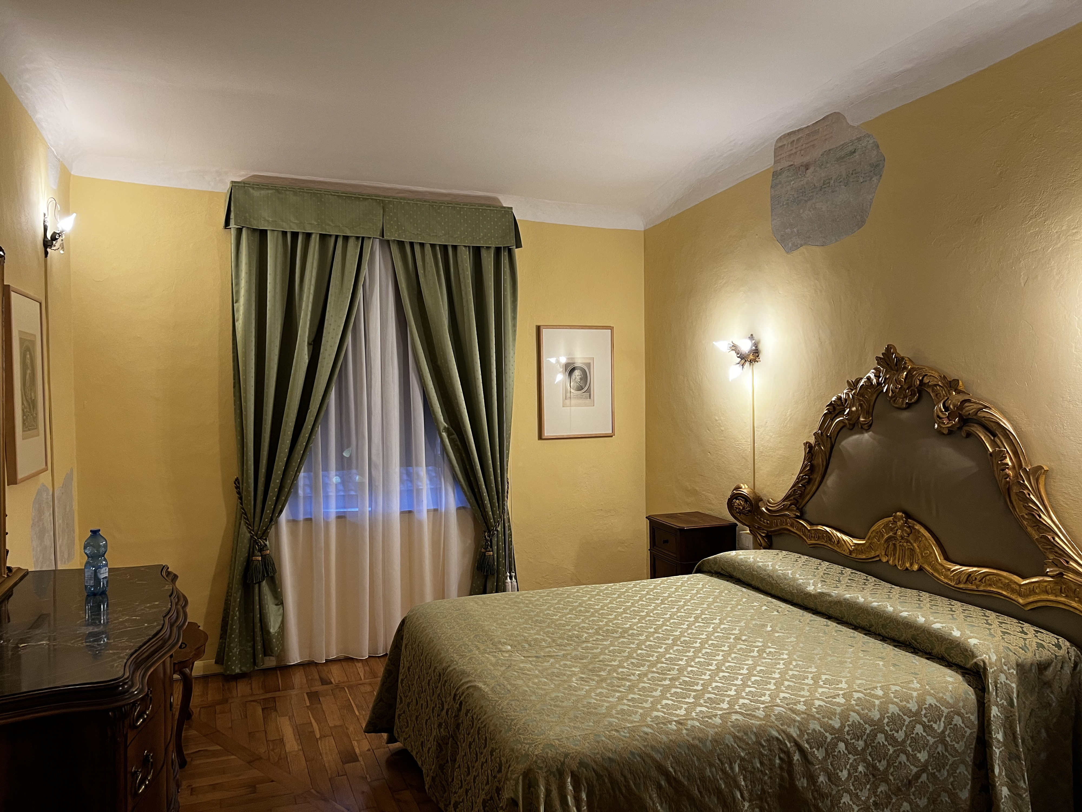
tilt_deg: -1.1
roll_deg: +0.7
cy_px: 406
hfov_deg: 67.3
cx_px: 541
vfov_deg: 53.1
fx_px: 813
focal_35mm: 26
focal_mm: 5.7
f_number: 1.5
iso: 80
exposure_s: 1/50
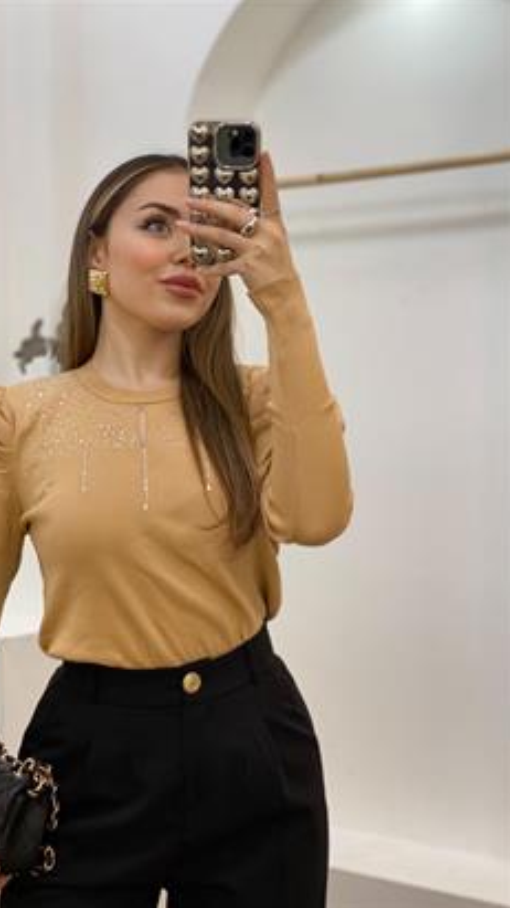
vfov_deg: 36.6
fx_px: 1371
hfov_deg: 21.0
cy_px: 454
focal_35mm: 57
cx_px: 172
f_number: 2
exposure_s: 1/100
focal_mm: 6
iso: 80
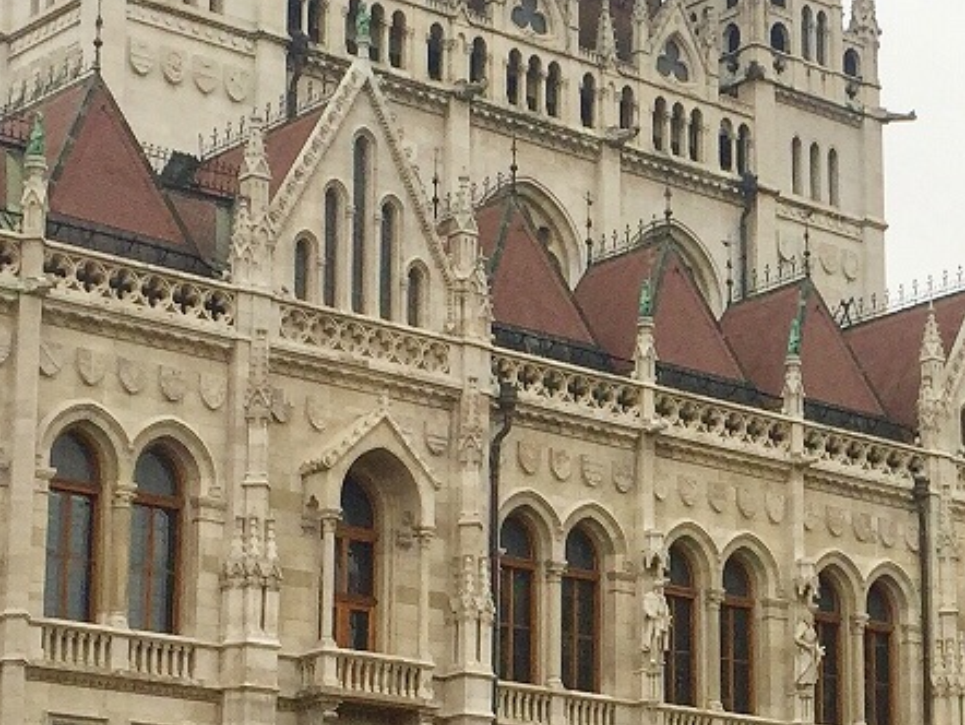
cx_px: 1002
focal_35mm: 107
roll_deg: +1.3
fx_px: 2984
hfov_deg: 17.8
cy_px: 534
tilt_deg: +13.7
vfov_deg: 13.8
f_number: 2.2
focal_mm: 4.15
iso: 32
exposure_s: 1/476
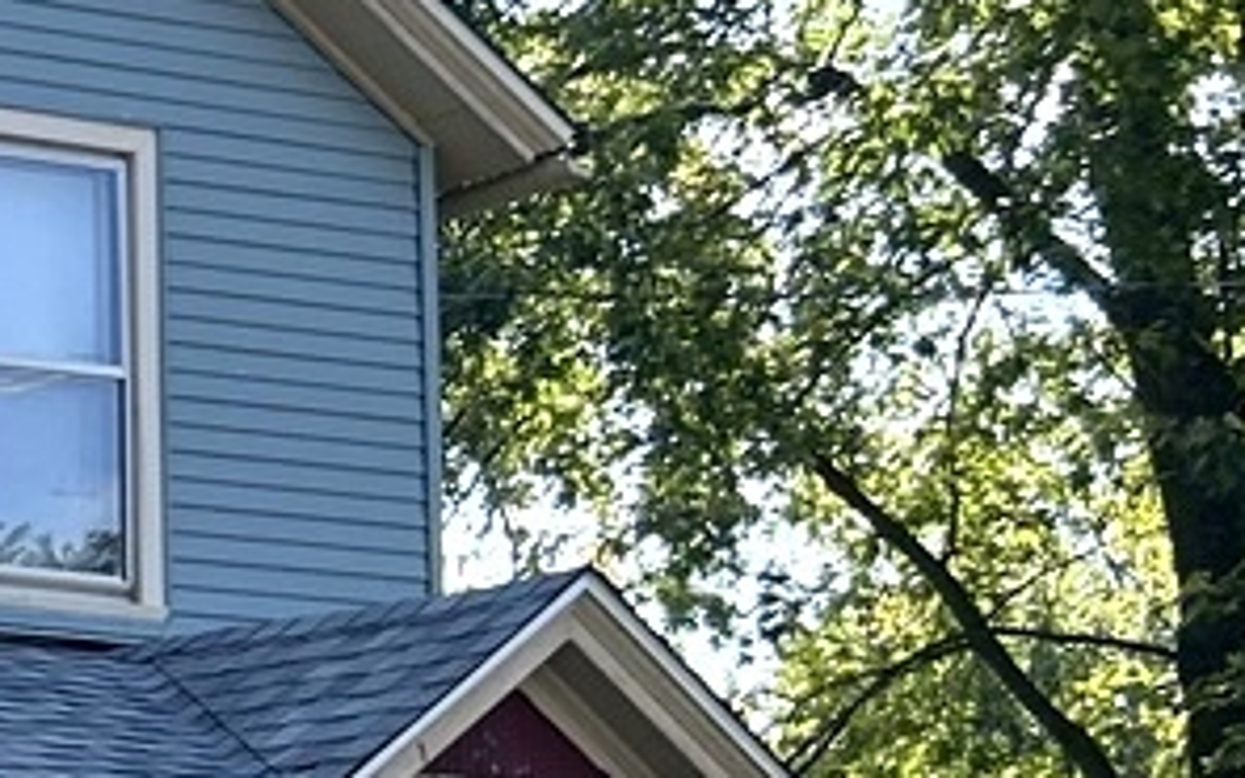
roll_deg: -1.0
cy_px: 871
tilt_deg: +5.4
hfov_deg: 13.1
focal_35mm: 134
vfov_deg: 9.7
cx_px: -1401
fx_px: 4547
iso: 50
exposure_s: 1/1751
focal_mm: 5.7
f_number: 1.5
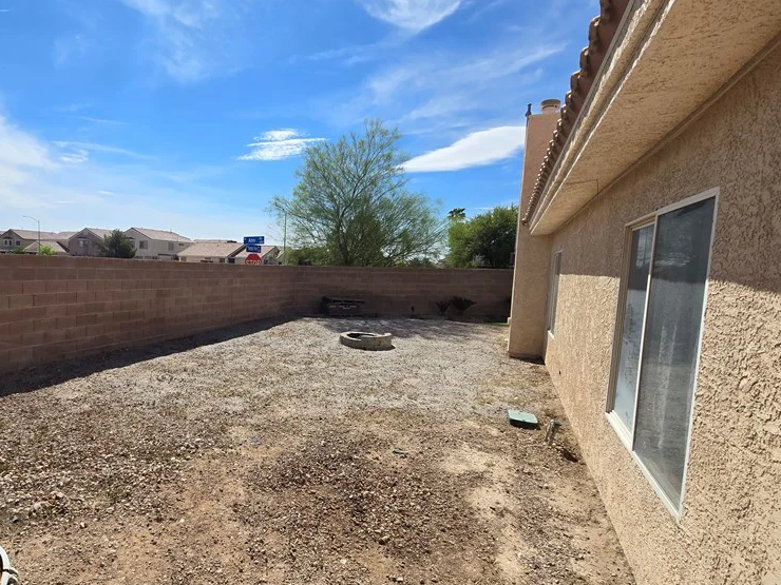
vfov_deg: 71.6
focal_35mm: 18
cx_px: 255
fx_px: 406
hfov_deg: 84.5
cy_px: 300
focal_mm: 2.2
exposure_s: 1/3363
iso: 50
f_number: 2.2
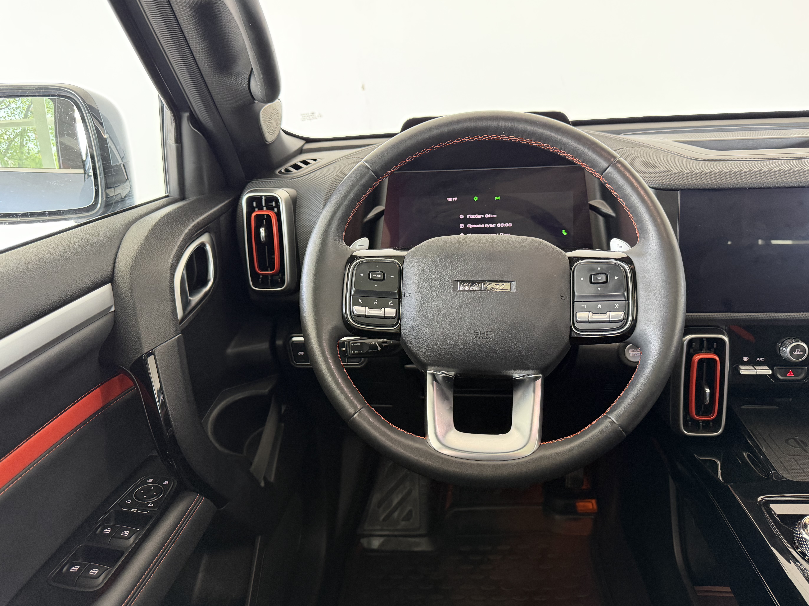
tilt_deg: -20.5
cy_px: 298
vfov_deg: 54.9
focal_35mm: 25
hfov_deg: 69.4
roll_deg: +3.7
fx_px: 584
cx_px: 421
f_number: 1.78
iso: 320
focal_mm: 6.76
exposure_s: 1/60
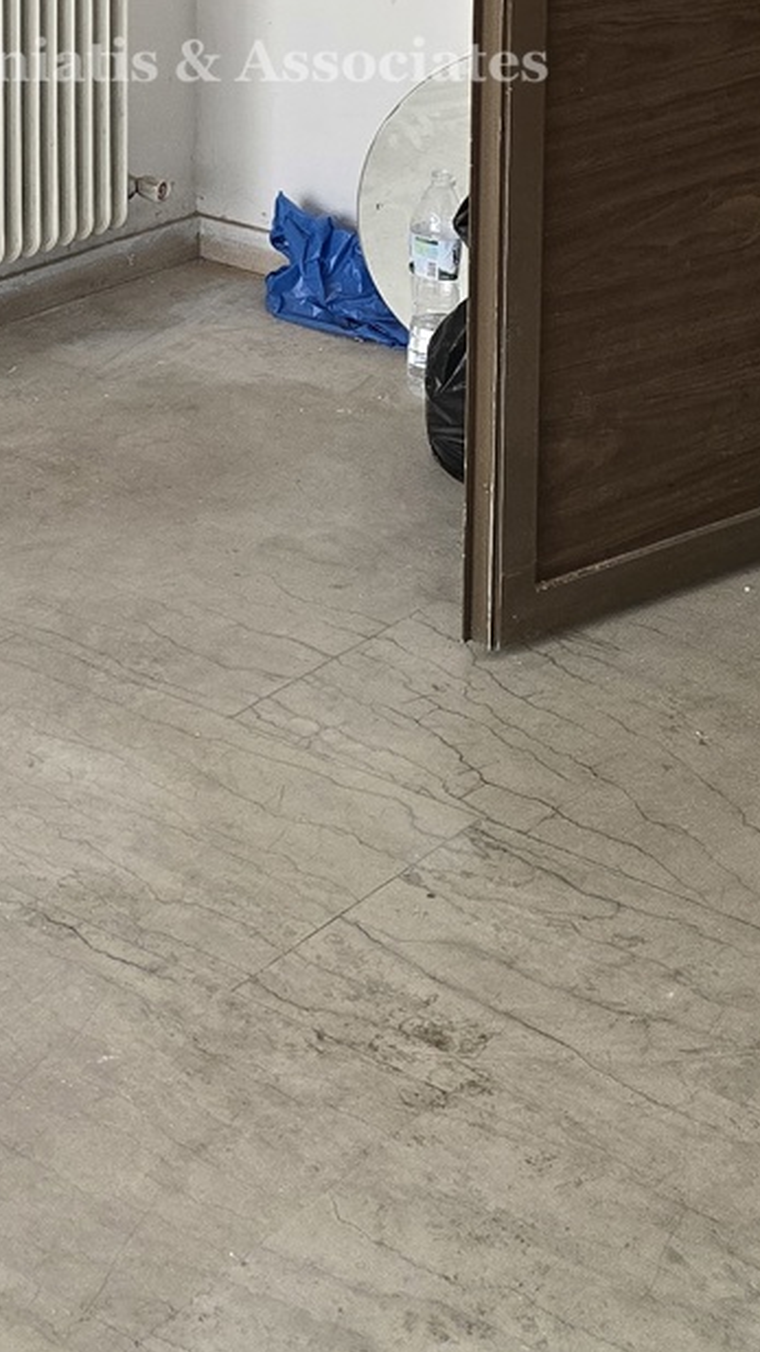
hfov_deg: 15.4
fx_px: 2795
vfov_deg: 24.9
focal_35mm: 78
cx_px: 219
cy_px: -219
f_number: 1.7
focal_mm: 6.3
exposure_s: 1/180
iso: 160
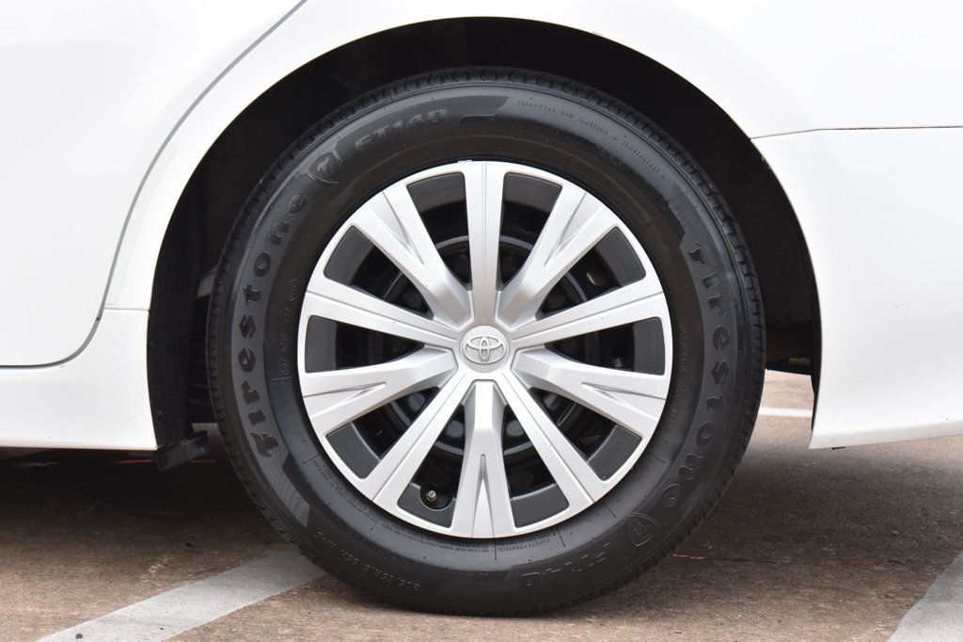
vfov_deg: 16.5
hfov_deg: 24.6
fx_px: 2206
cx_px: 482
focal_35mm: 82
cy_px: 321
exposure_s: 1/250
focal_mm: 55
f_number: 8
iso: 320
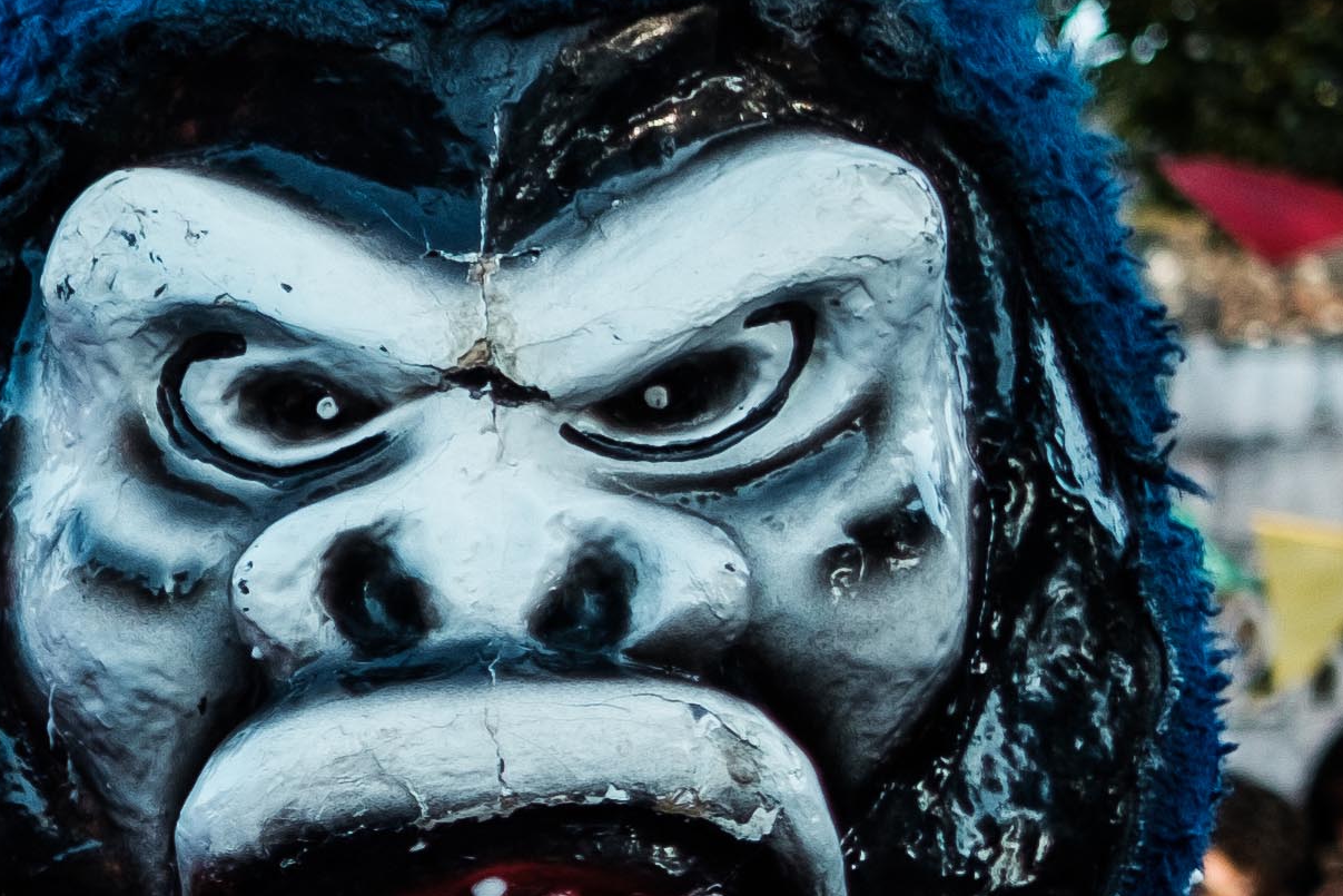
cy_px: 1148
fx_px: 6491
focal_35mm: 174
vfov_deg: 7.8
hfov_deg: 10.9
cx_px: -1187
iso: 200
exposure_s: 1/500
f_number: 2.8
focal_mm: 23
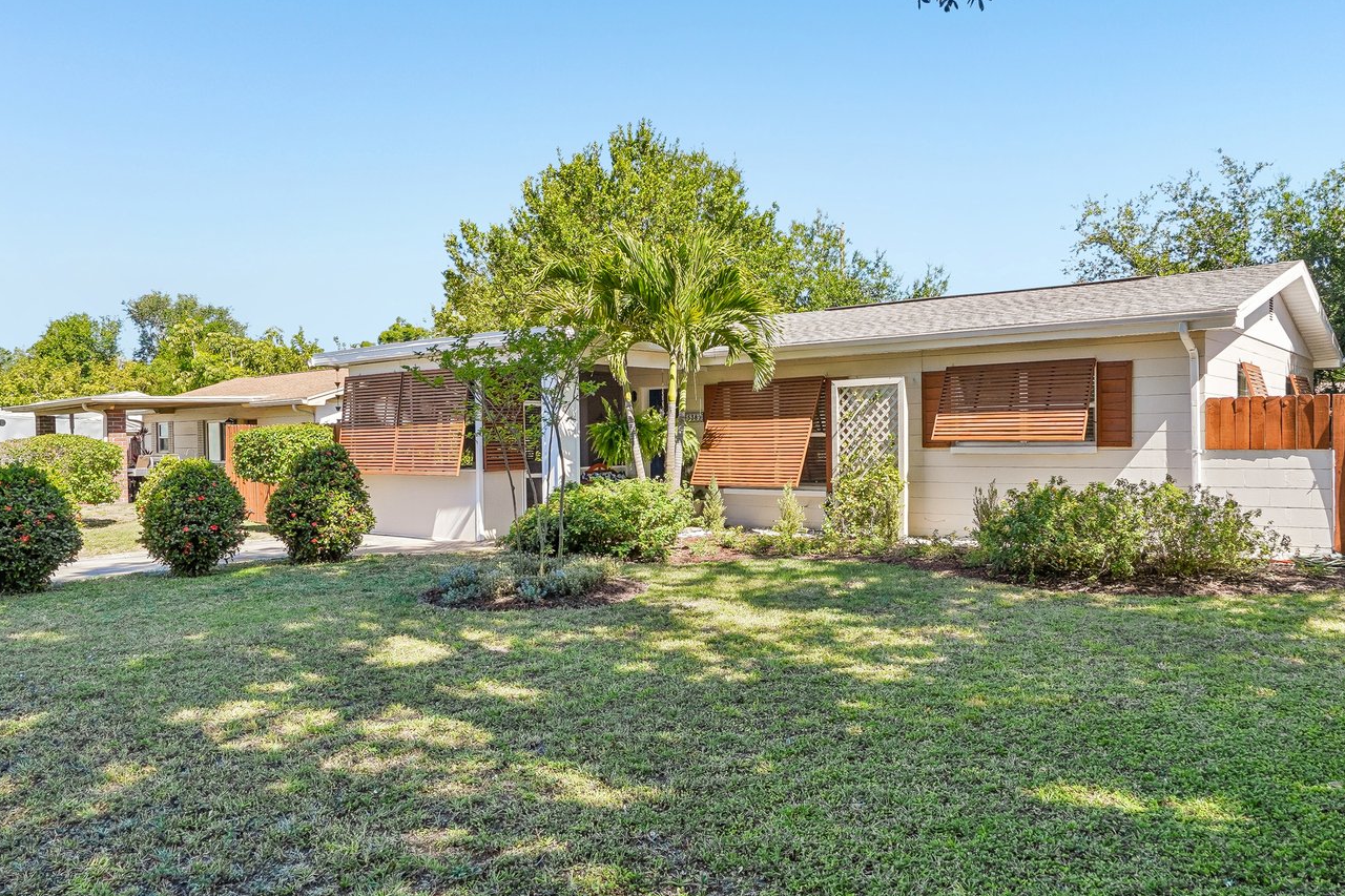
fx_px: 896
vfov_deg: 53.1
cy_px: 427
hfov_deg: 73.5
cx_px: 753
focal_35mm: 24
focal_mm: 10
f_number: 8
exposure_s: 1/125
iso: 100
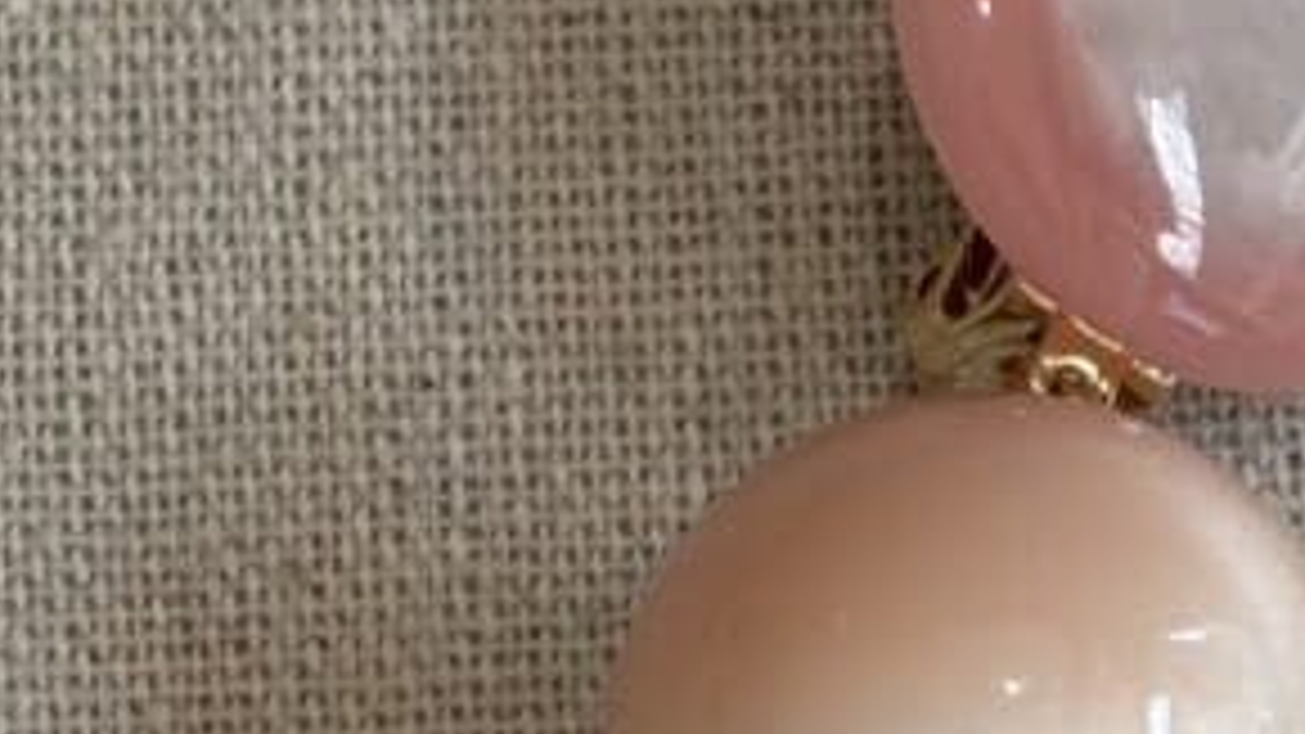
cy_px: 1108
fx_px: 6919
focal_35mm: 200
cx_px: 1638
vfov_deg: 6.0
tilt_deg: -76.5
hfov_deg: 10.6
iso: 32
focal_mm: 5.96
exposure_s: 1/361
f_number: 1.6
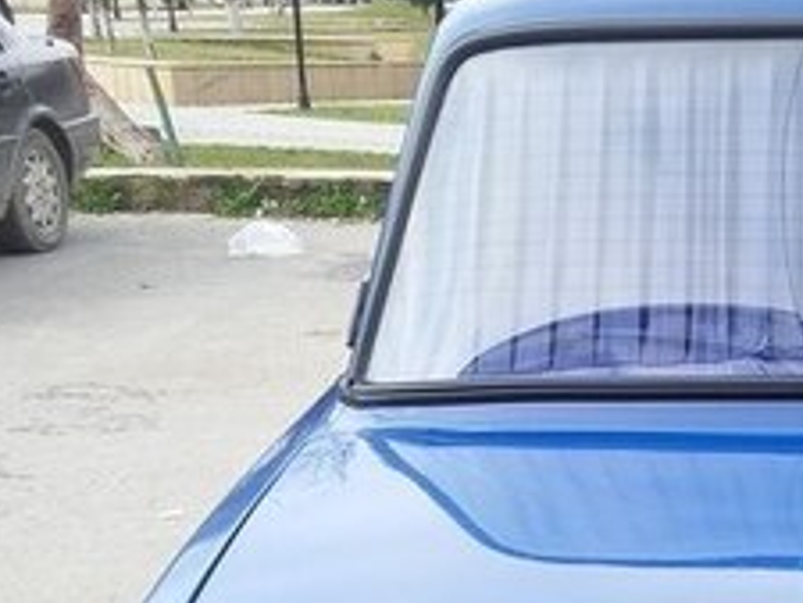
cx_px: 978
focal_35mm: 91
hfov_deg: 20.1
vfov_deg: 15.7
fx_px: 2112
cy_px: 694
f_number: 2.2
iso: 50
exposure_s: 1/323
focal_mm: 3.3
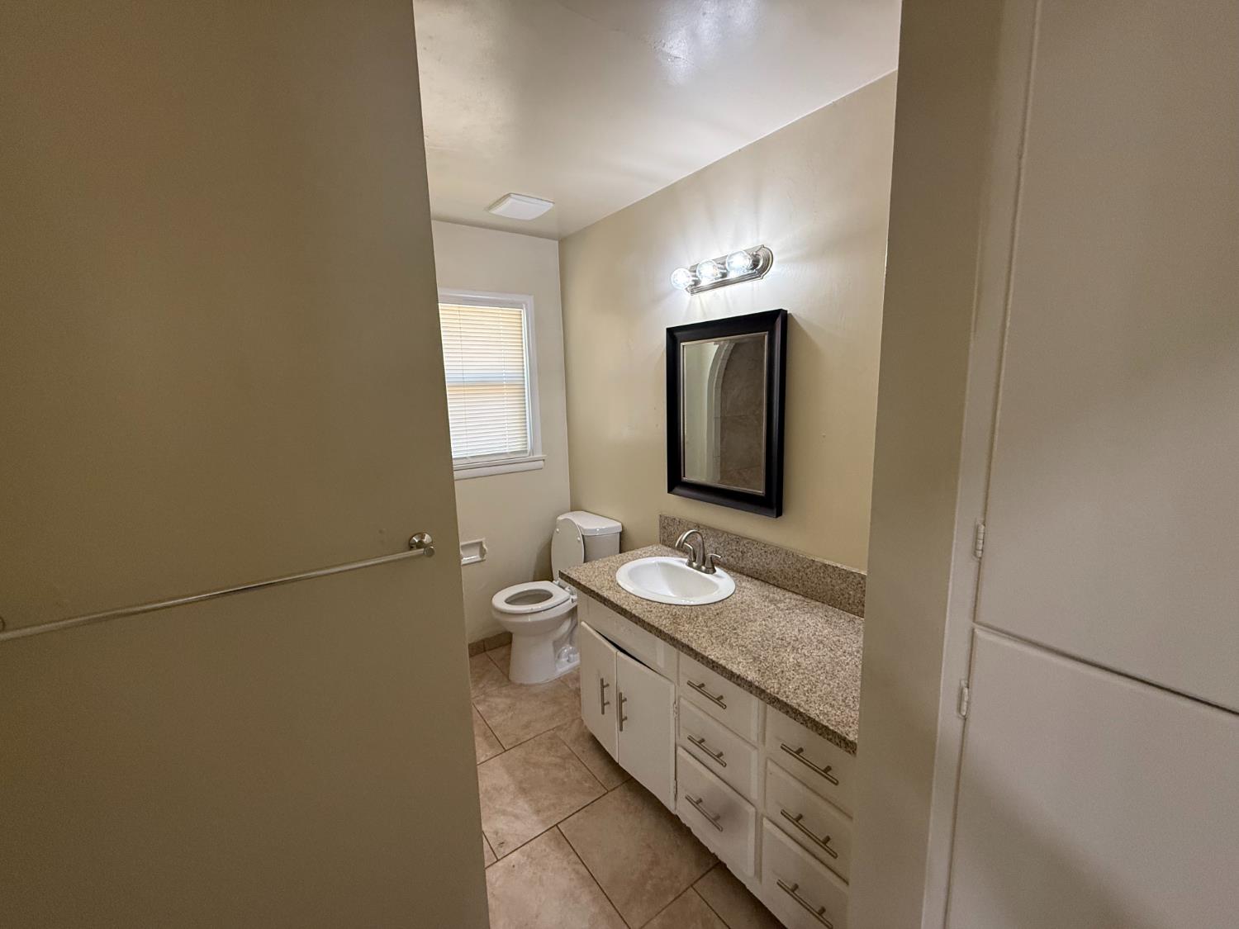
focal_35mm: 14
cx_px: 620
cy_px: 464
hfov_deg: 102.1
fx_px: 501
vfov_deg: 85.7
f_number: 2.2
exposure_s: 1/120
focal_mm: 2.22
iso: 250
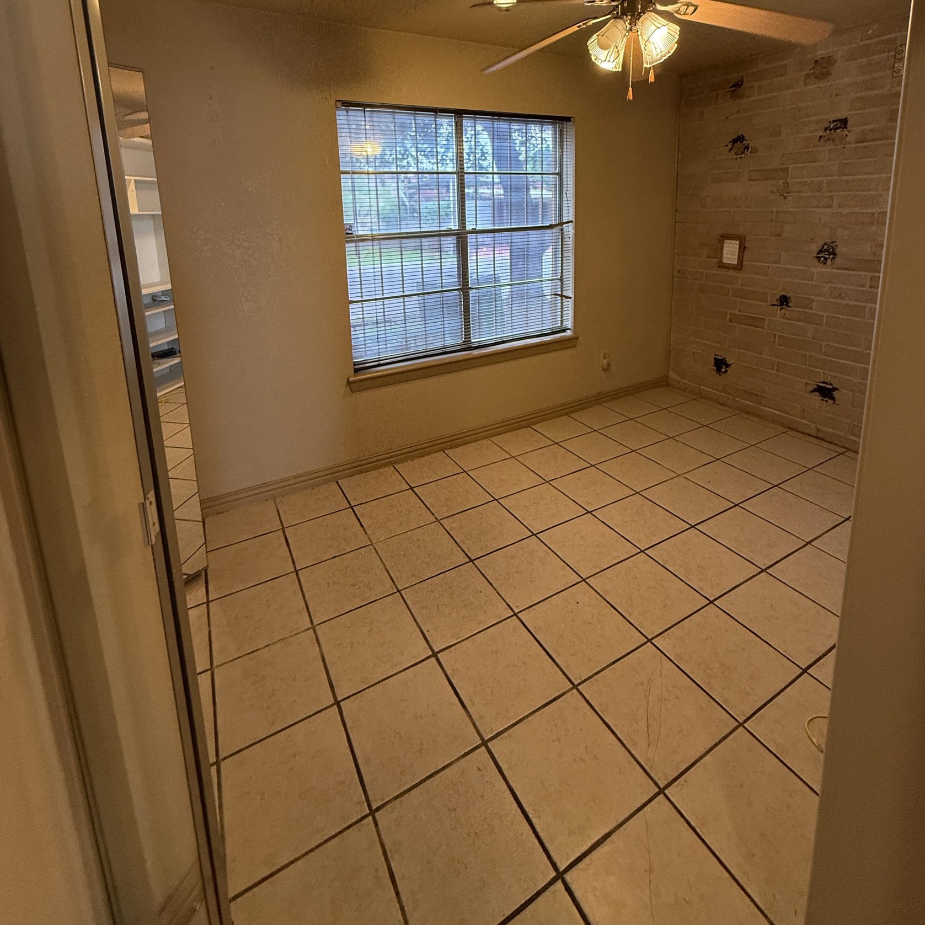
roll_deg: +1.4
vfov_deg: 80.7
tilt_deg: -9.8
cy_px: 297
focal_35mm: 17
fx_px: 514
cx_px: 469
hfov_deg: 84.0
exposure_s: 1/120
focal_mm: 2.22
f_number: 2.2
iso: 250
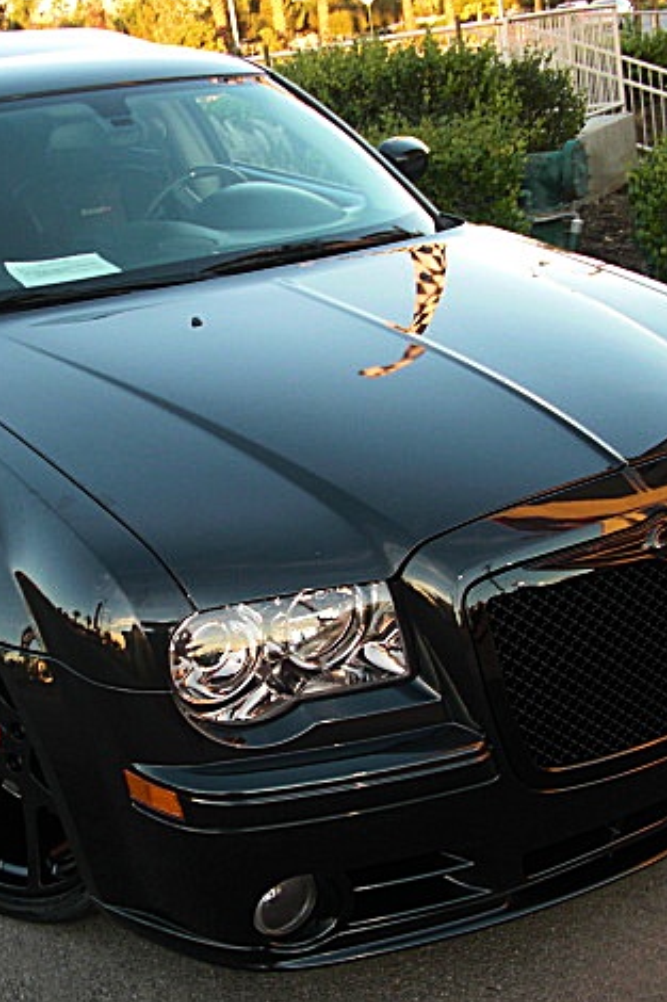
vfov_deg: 38.9
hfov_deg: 26.3
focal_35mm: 51
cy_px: 499
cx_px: 230
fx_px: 1418
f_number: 2.8
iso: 100
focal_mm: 6.3
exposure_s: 1/60
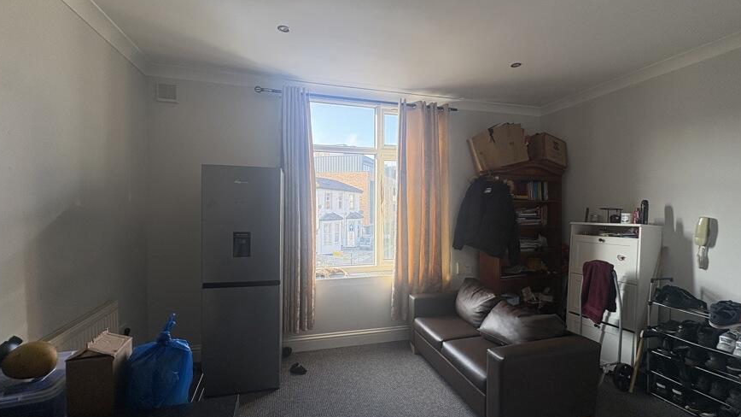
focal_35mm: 16
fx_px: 314
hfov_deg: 99.4
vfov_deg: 67.0
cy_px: 216
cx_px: 377
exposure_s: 1/104
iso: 40
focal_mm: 2.22
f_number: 2.2
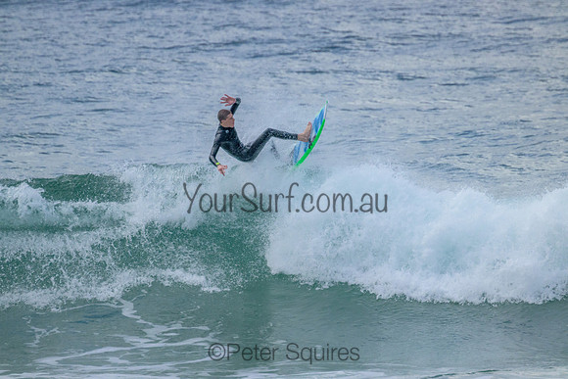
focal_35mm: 800
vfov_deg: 1.7
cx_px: 284
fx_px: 12625
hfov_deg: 2.6
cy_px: 190
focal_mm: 800
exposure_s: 1/1600
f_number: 11
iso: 2500
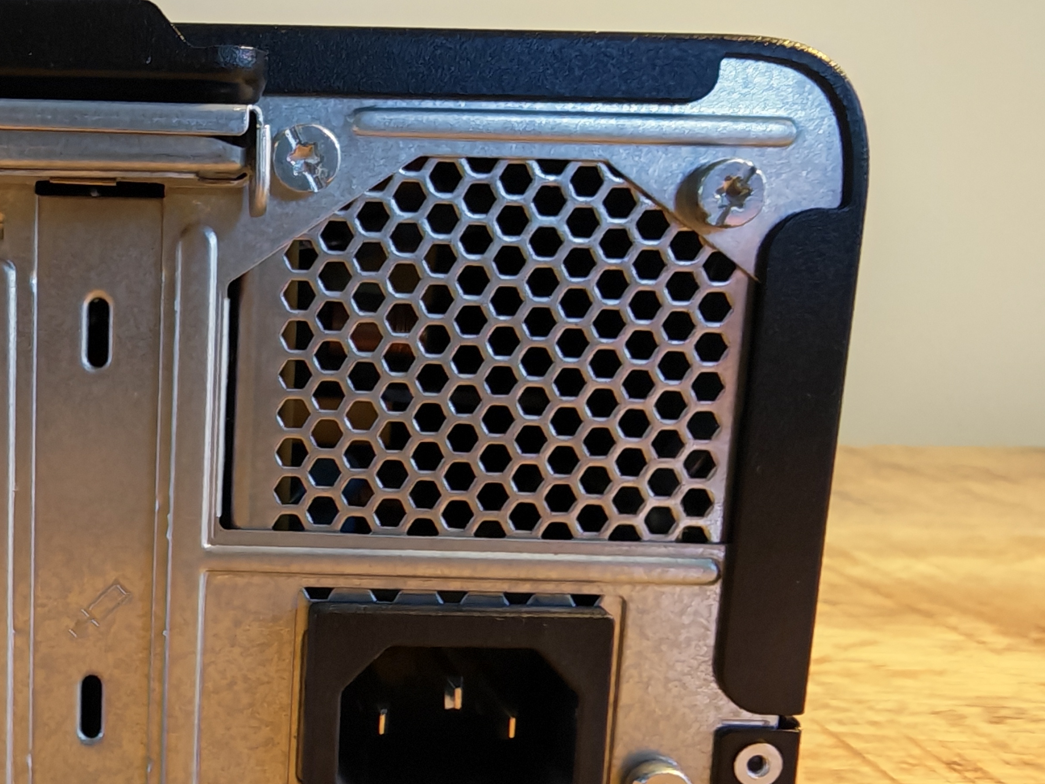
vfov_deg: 35.2
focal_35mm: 39
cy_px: 664
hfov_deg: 45.0
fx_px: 1177
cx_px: 180
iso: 200
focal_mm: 1.82
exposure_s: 1/33
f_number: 2
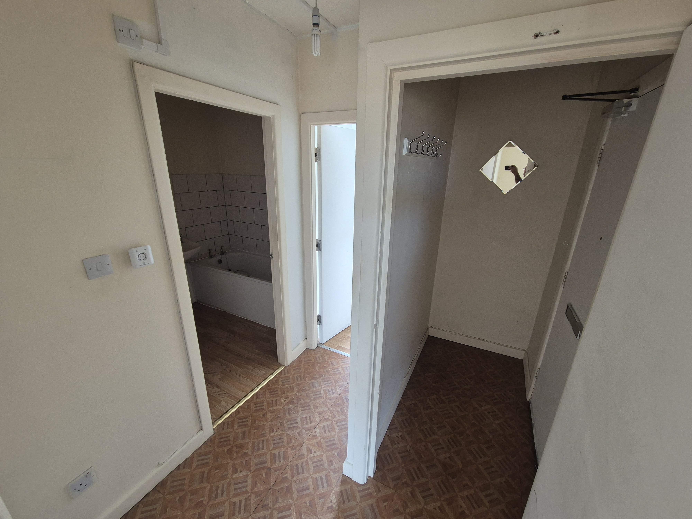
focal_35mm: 13
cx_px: 346
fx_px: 260
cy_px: 260
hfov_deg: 106.2
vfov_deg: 89.9
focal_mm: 2.2
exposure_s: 1/50
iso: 160
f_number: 2.2
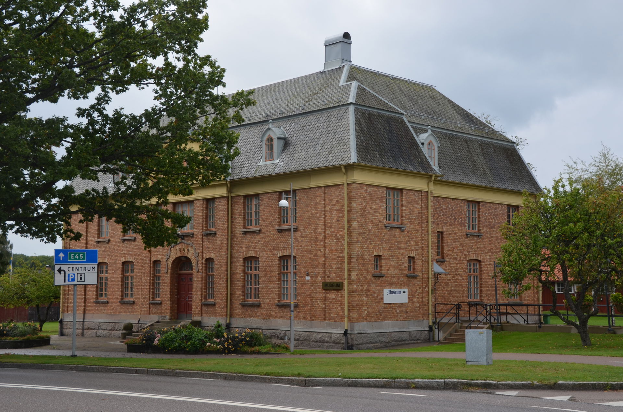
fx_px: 907
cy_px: 206
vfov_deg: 25.6
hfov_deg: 37.9
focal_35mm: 52
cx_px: 312
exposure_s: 1/250
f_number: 8
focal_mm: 35
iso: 200
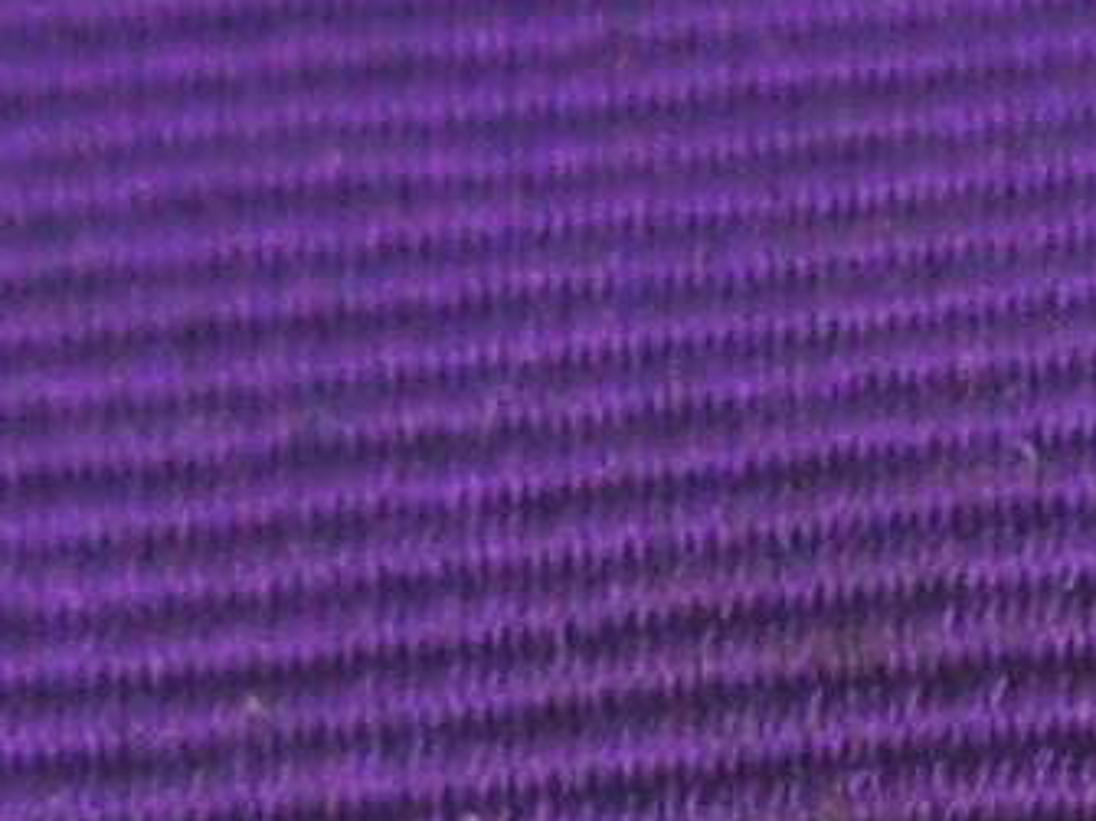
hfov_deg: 9.2
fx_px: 6773
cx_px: 1021
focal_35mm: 214
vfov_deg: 6.2
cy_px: 2790
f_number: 3.9
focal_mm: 5.1
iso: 91
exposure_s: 1/125
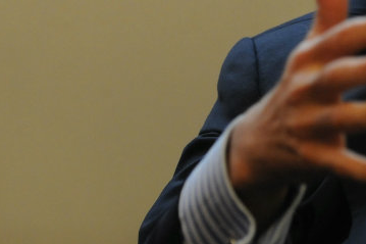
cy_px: -74
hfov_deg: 5.8
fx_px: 3597
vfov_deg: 3.9
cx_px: 410
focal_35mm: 354
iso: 1000
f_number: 2.8
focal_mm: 86
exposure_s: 1/80
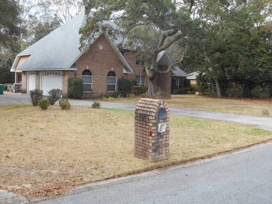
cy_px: 104
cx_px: 134
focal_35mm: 36
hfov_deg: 51.3
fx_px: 283
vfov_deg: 39.7
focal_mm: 6.3
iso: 80
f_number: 3.7
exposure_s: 1/160
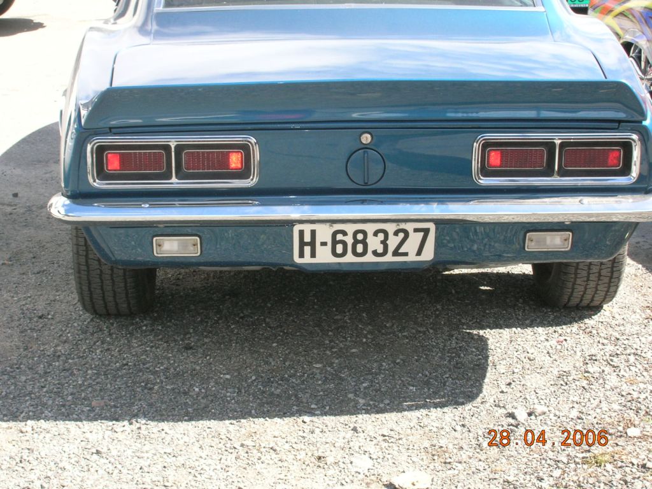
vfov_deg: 19.9
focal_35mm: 74
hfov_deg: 26.3
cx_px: 326
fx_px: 1394
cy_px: 244
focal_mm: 12.3
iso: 71
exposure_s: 1/68
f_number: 6.7
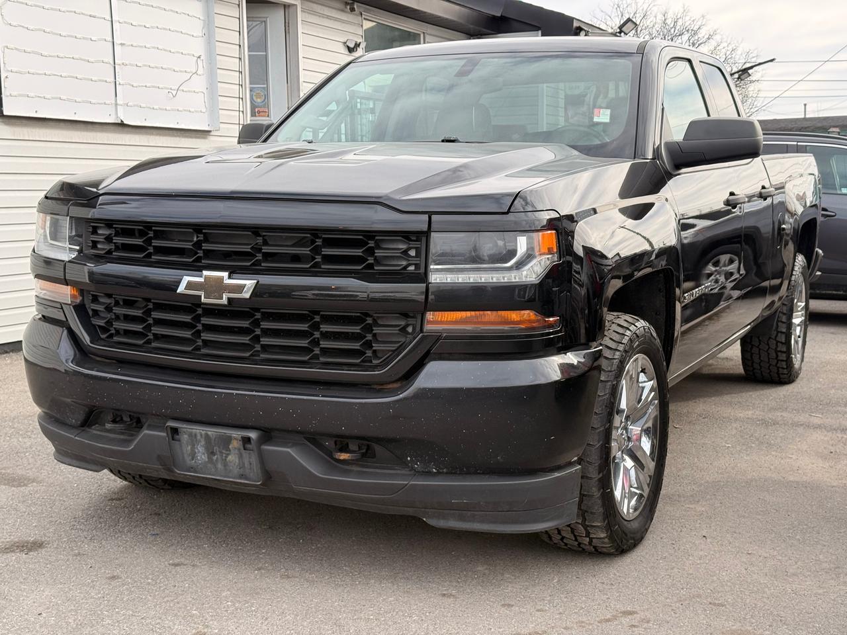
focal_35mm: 48
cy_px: 318
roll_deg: +1.1
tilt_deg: -6.1
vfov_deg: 30.3
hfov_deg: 39.7
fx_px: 1174
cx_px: 424
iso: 80
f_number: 1.78
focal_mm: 6.76
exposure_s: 1/1456
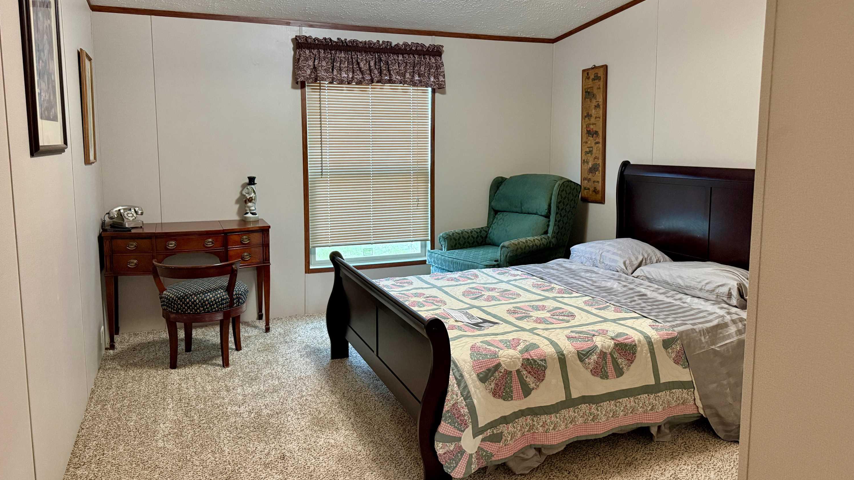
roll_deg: -0.1
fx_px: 611
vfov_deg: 42.8
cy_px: 209
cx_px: 426
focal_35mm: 27
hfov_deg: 69.9
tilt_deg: -5.9
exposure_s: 1/60
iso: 500
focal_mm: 6.76
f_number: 1.78
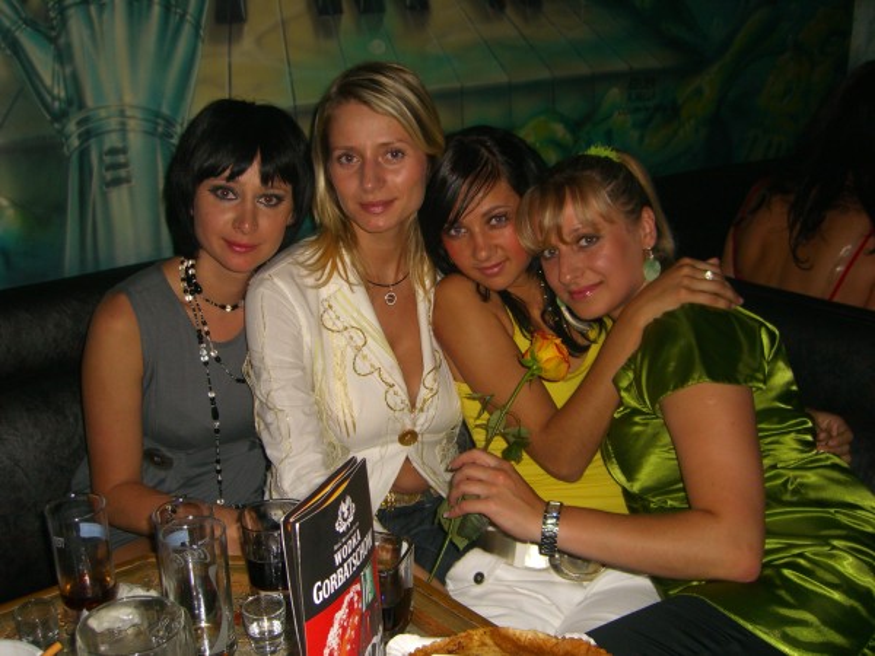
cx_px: 438
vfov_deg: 37.7
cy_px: 328
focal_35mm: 38
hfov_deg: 49.0
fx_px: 961
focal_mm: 7.9
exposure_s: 1/60
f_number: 2.8
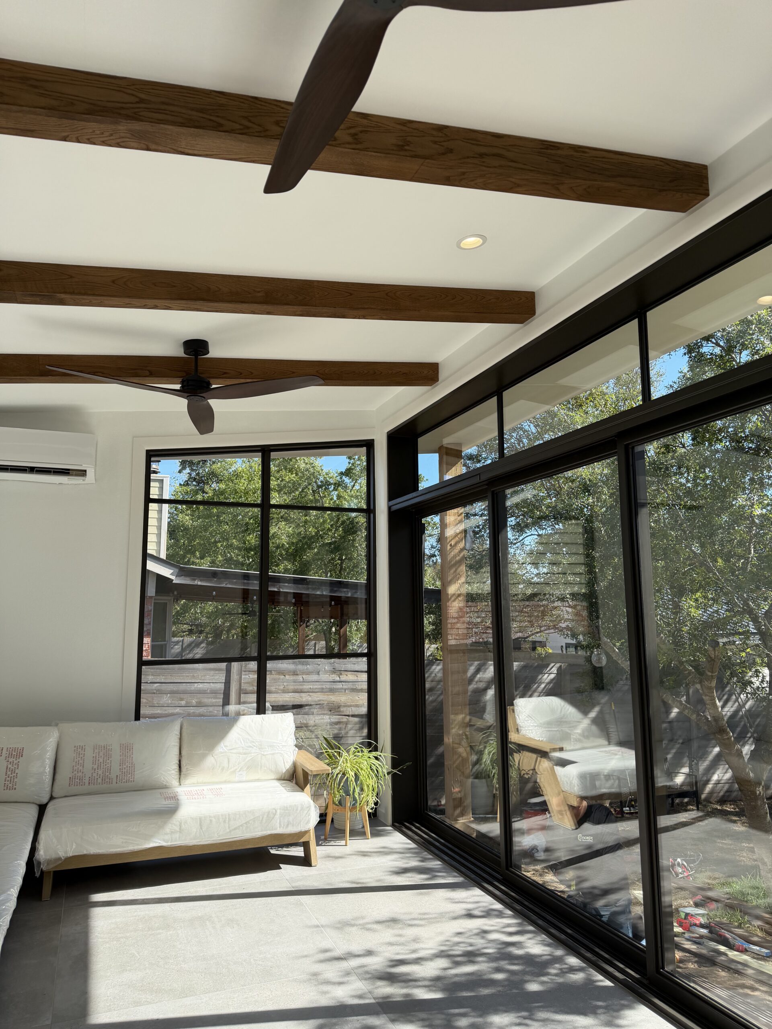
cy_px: 514
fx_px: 714
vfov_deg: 71.6
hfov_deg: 56.8
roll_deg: +0.3
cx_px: 386
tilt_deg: +7.1
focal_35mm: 24
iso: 100
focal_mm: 6.76
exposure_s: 1/2232
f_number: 1.78
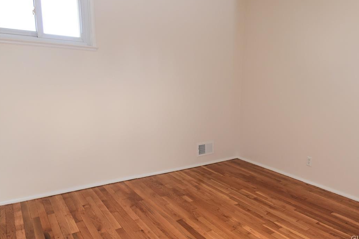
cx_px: 184
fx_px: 209
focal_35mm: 21
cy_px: 120
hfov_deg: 81.2
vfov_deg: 59.5
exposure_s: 1/80
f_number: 6.3
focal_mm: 20
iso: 2000
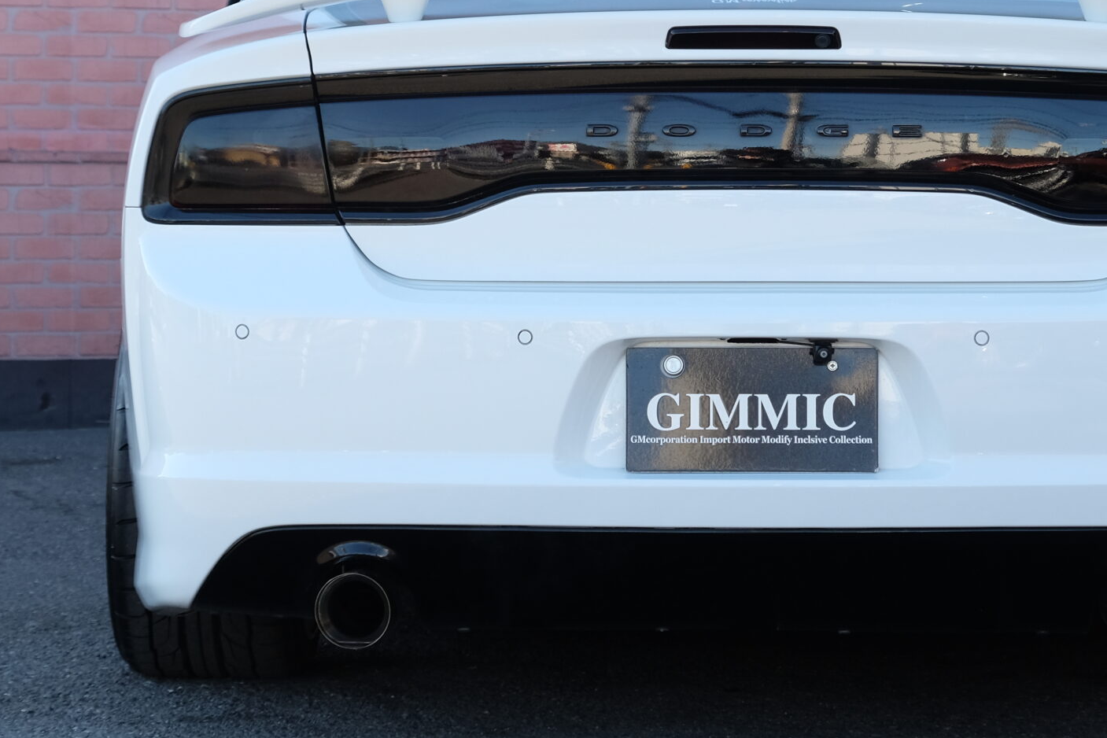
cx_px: 723
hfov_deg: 13.6
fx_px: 4643
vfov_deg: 9.1
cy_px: 258
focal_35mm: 151
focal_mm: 55
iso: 400
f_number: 5.6
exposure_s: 1/210
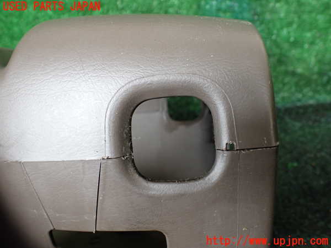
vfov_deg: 46.8
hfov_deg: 60.0
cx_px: 166
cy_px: 124
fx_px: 287
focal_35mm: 30
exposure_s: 1/125
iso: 400
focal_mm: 5.4
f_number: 2.3
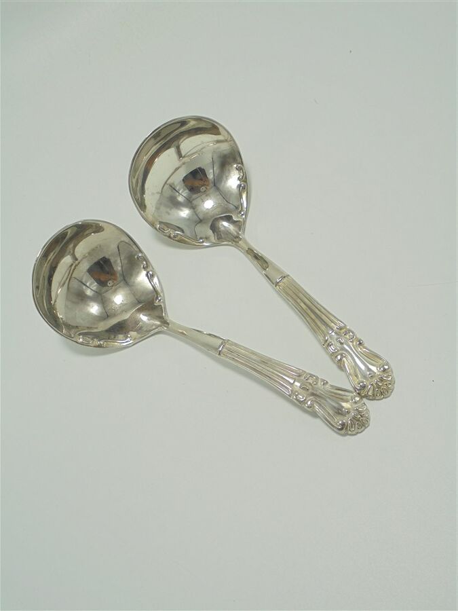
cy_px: 306
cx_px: 229
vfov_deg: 49.0
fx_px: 670
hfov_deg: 37.7
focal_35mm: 38
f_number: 4.2
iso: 100
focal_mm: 6.9
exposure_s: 1/80
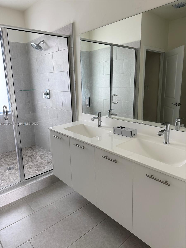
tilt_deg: -11.2
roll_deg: +1.6
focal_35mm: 24
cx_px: 93
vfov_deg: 71.6
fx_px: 172
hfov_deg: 56.8
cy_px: 124
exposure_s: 1/121
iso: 100
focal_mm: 6.76
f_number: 1.78
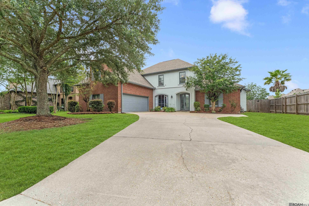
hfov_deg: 104.3
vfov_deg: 81.2
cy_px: 103
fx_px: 120
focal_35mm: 14
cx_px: 154
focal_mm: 14
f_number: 13
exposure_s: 1/500
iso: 800
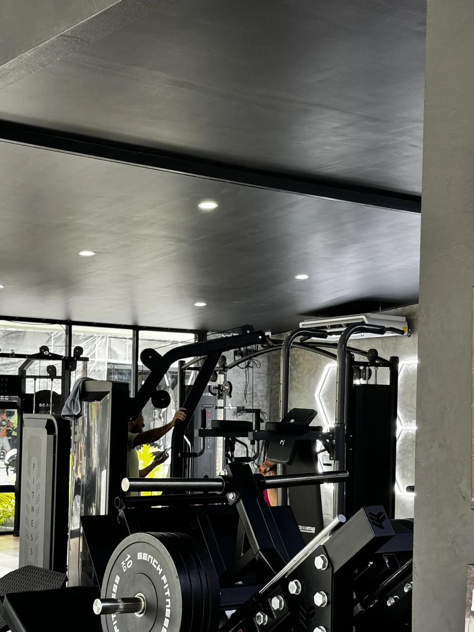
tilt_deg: -1.2
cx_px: 274
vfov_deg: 31.0
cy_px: 407
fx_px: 1132
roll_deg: -0.8
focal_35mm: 62
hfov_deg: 23.6
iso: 80
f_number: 1.78
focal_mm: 6.76
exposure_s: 1/50
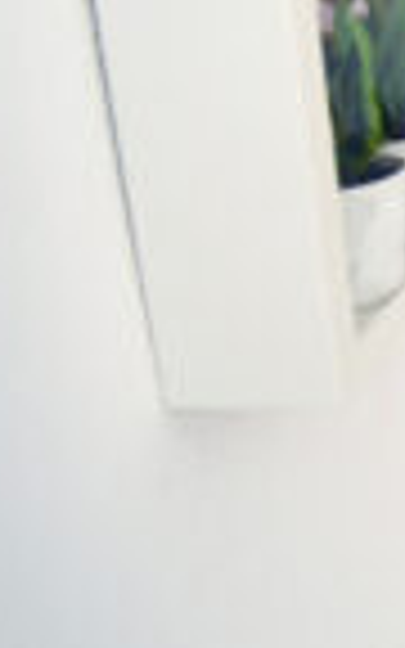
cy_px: 81
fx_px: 918
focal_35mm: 52
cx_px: 999
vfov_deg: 36.7
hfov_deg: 14.5
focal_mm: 10
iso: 250
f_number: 5.6
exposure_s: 1/125
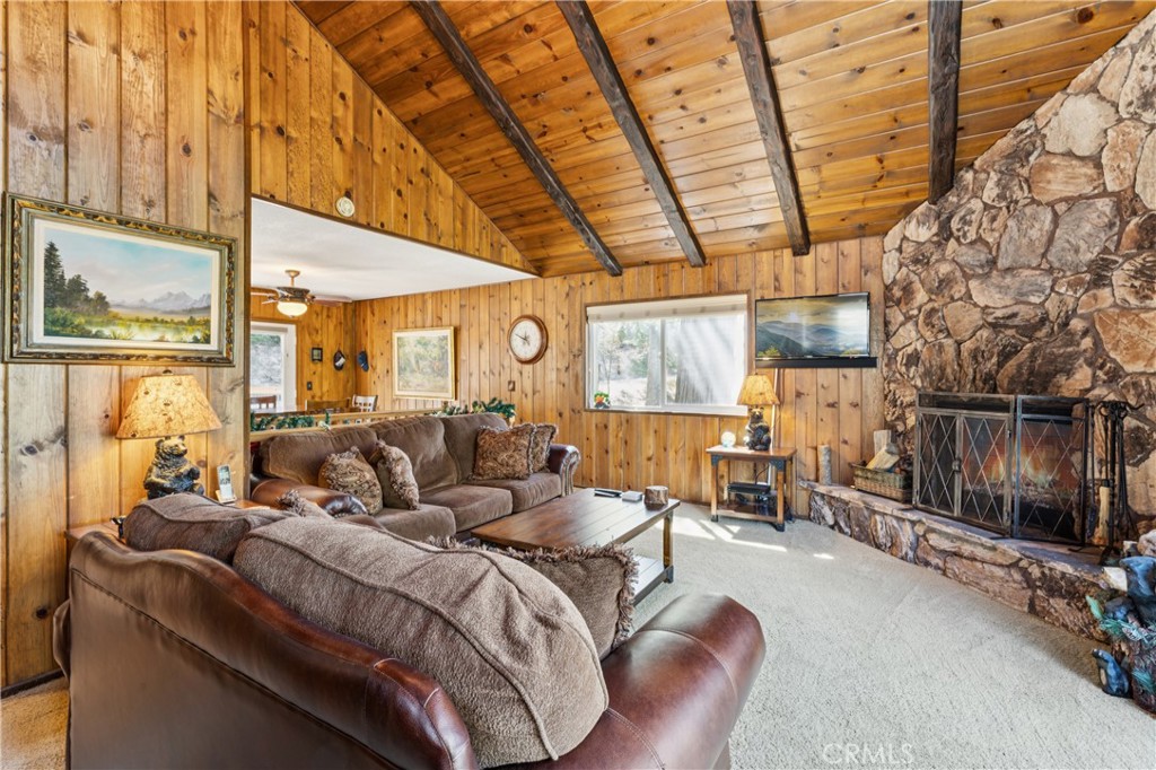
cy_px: 385
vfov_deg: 73.4
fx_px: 517
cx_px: 578
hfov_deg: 96.4
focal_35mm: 16
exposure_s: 3.2
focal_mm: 16.1
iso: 100
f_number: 13
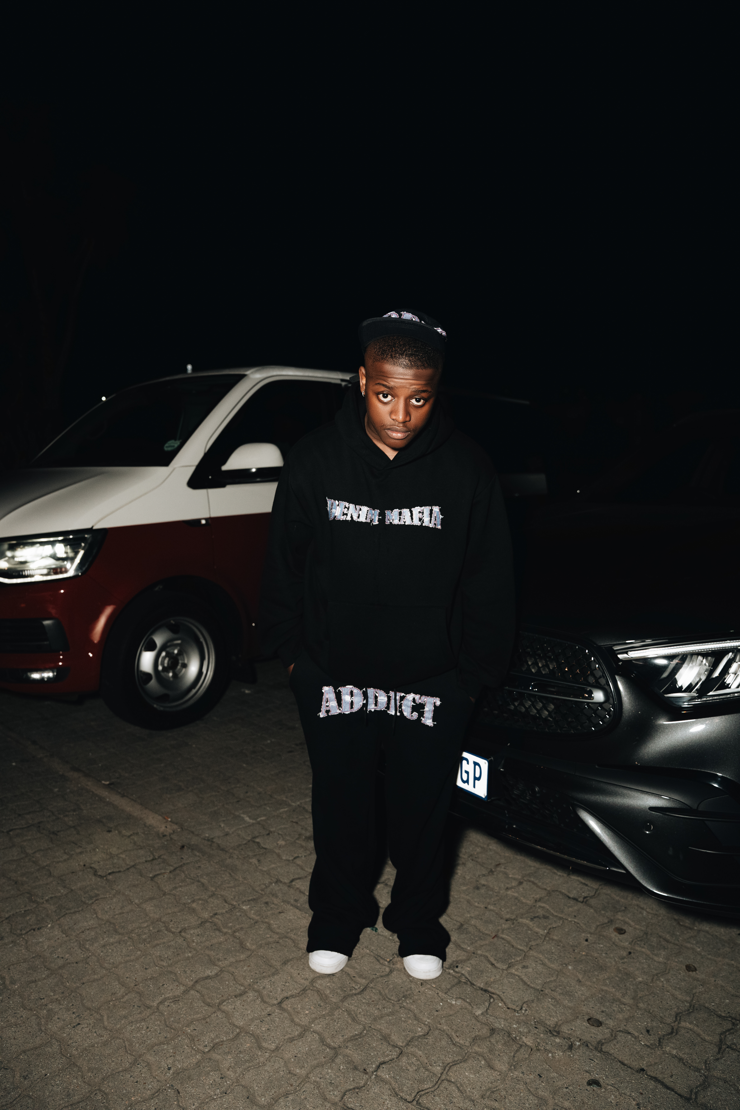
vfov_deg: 73.7
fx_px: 740
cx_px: 370
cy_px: 555
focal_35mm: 24
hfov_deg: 53.1
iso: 500
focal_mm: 24
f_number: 3.5
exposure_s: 1/160
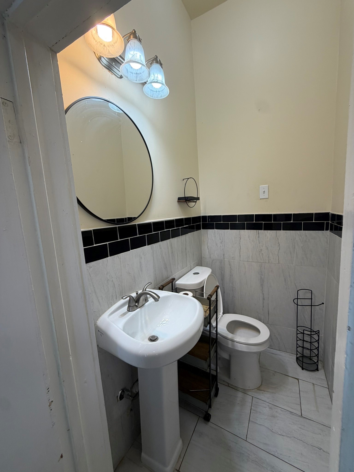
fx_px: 191
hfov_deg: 85.7
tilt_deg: -7.4
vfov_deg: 102.1
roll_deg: +2.1
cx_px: 177
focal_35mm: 14
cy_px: 236
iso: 100
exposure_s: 1/120
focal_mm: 2.22
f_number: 2.2
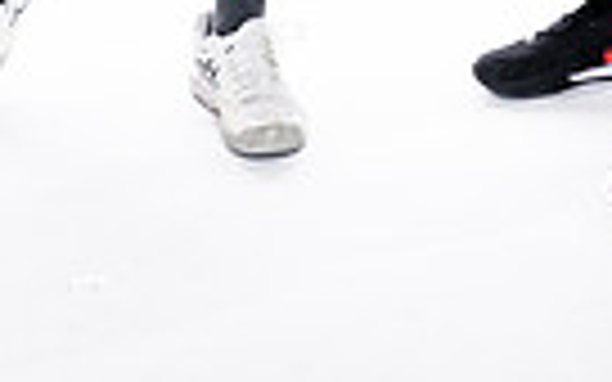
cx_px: 418
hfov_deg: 12.4
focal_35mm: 168
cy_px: -602
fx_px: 2802
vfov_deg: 7.2
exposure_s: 1/250
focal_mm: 50
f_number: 5.6
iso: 400
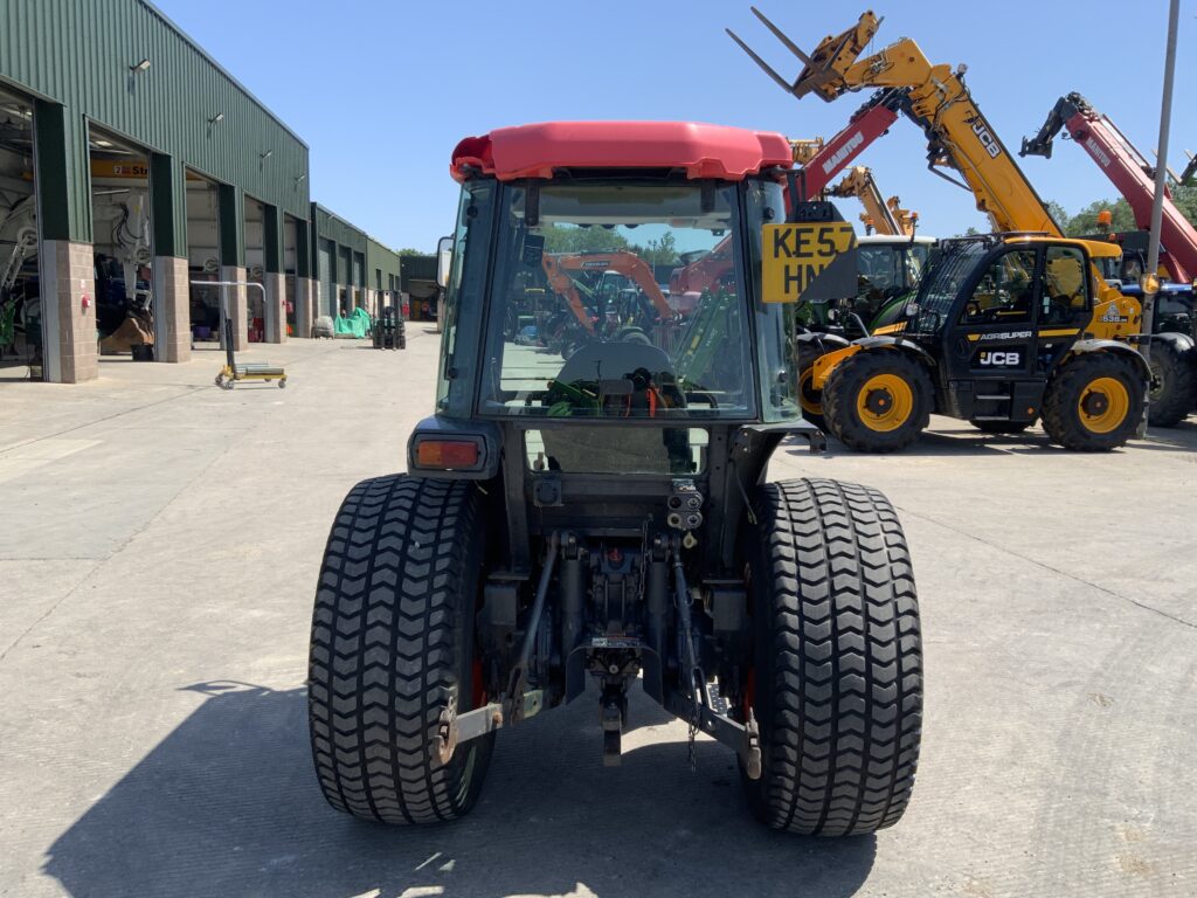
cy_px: 449
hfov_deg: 61.7
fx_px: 1003
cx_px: 598
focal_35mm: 29
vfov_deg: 48.2
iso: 16
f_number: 1.8
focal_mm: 3
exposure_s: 1/1250
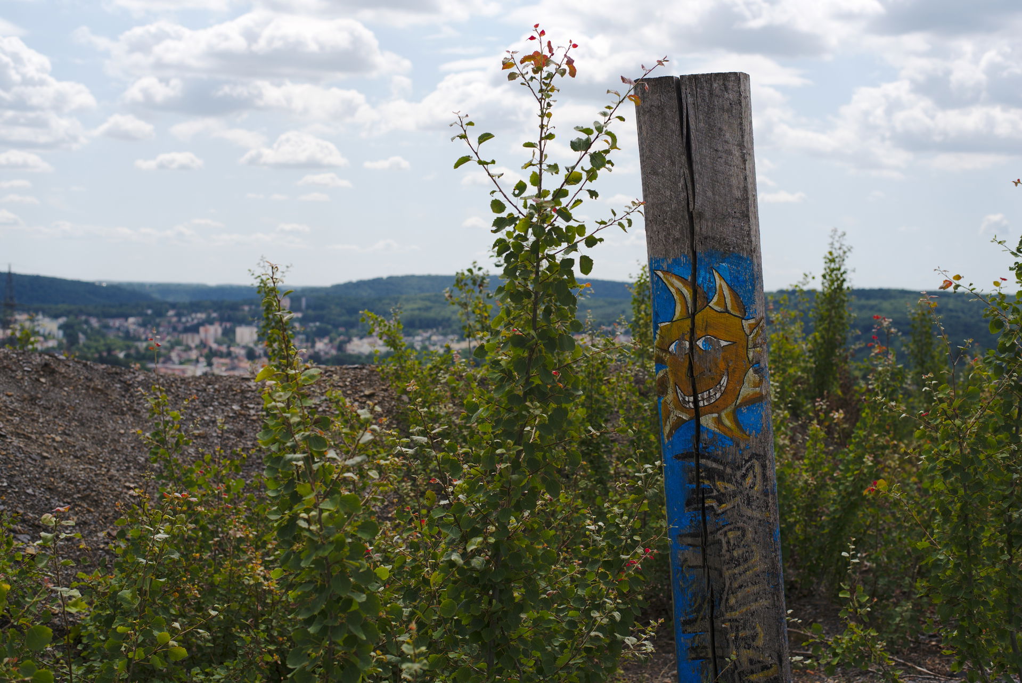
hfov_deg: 39.6
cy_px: 342
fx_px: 1421
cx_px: 511
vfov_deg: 27.0
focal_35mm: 50
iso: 100
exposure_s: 1/800
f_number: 5.6
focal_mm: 50
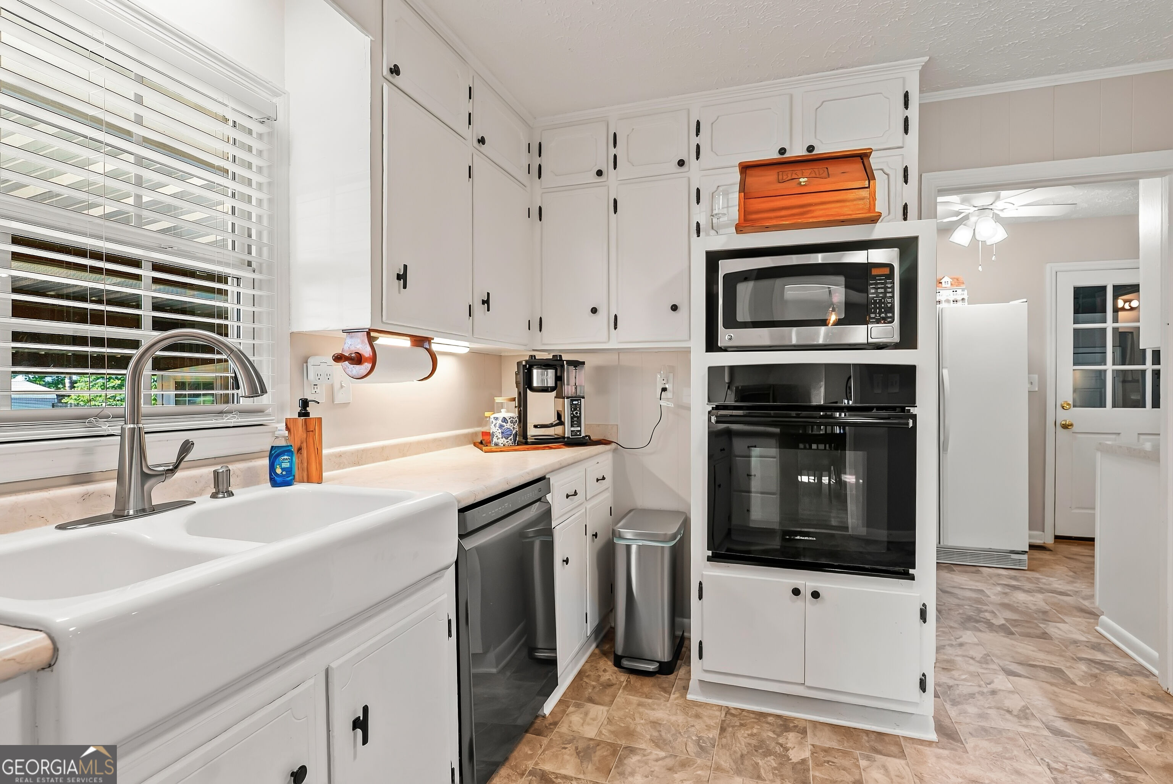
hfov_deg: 90.0
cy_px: 392
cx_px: 586
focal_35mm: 18
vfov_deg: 67.5
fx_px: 587
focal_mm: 18
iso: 2000
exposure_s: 1/30
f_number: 5.6
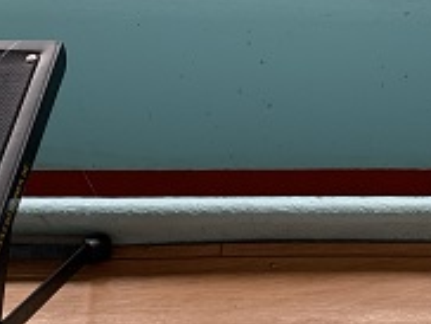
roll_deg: -1.1
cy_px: 74
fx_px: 960
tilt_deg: -39.9
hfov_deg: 24.3
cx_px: 422
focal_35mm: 77
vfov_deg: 19.0
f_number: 1.8
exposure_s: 1/60
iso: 160
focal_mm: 4.25
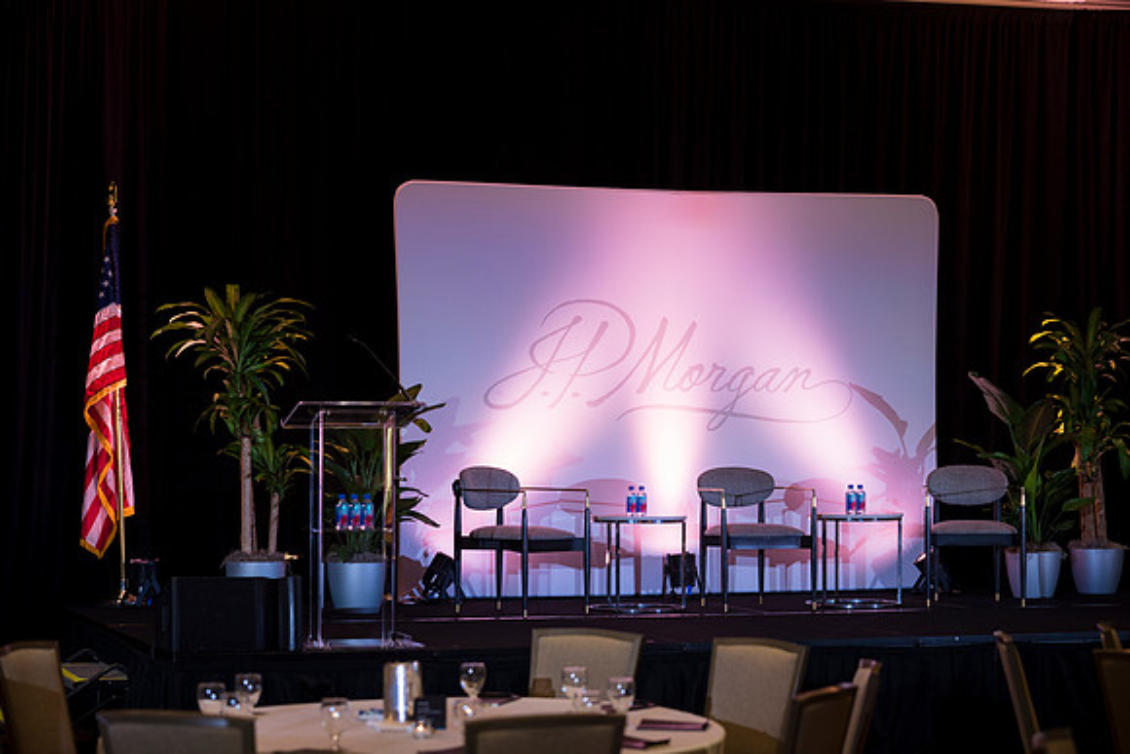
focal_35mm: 86
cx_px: 565
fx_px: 2700
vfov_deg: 15.9
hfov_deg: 23.6
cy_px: 377
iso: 360
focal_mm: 86
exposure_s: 1/125
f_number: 2.8
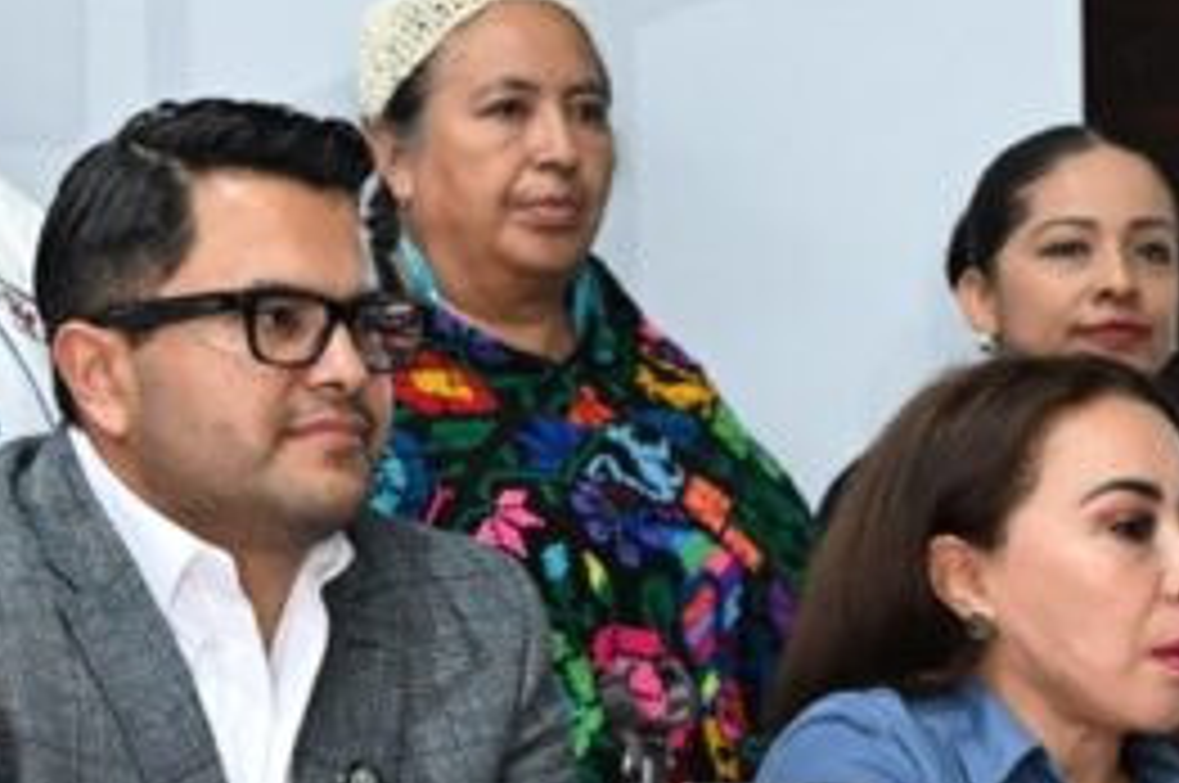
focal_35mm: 262
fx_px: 8570
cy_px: 482
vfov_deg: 5.2
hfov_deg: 7.9
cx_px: 324
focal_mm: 67
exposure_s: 1/100
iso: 5000
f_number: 4.5
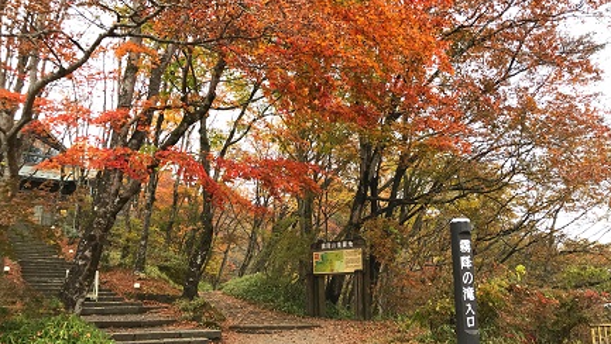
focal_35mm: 31
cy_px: 200
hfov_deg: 62.6
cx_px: 305
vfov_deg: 37.7
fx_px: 502
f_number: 1.8
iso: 20
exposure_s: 1/193
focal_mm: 3.99
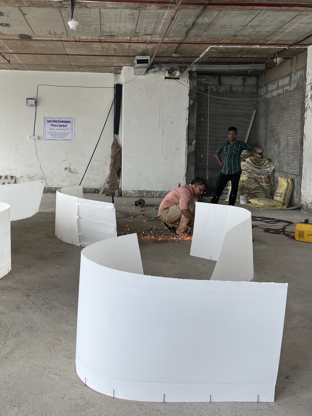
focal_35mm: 33
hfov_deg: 42.6
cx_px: 117
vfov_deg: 55.1
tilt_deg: -2.5
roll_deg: +0.4
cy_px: 178
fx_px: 397
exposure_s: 1/121
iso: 32
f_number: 1.5
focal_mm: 5.7
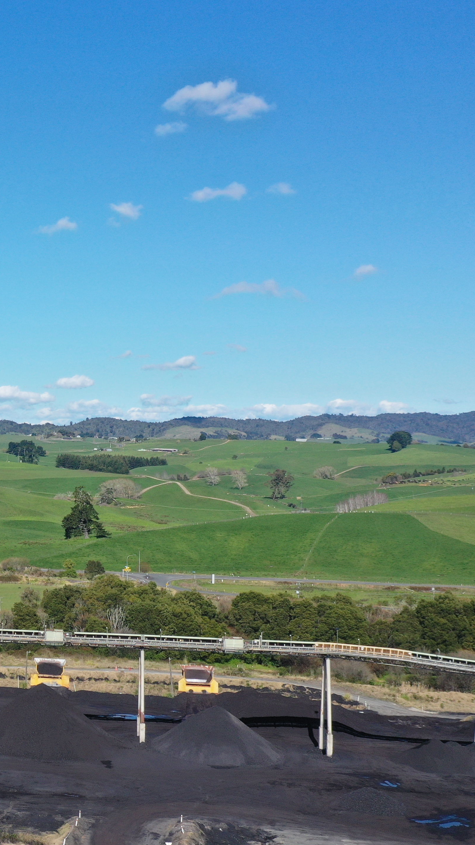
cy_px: 483
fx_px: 1254
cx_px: -285
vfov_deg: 37.1
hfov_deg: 18.4
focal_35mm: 56
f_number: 5.6
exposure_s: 1/500
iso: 100
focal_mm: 10.26
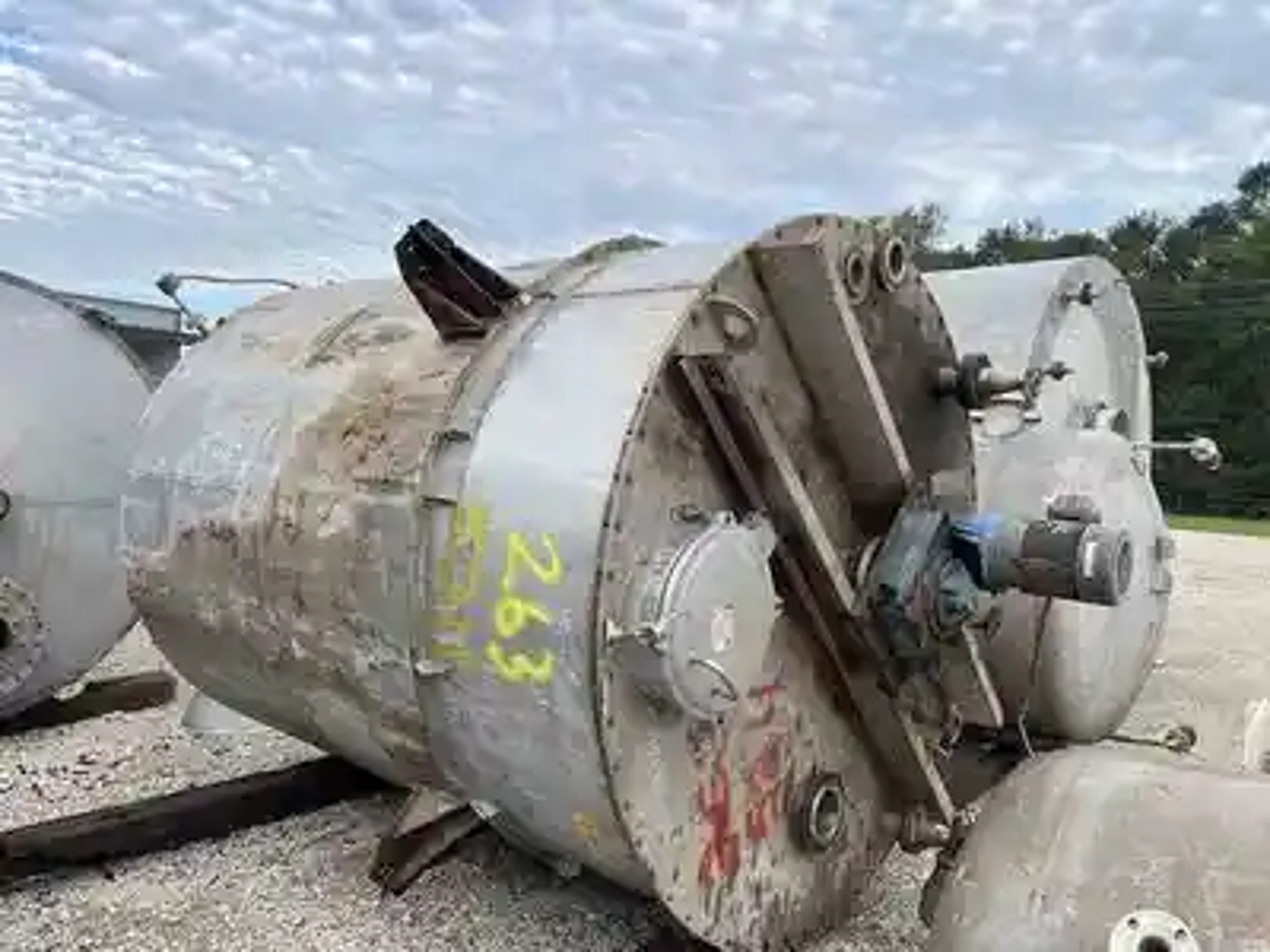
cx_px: 635
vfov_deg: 53.1
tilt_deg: -0.4
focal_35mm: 26
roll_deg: -2.6
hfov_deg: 67.3
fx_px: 954
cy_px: 476
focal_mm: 5.1
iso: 50
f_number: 1.6
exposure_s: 1/688
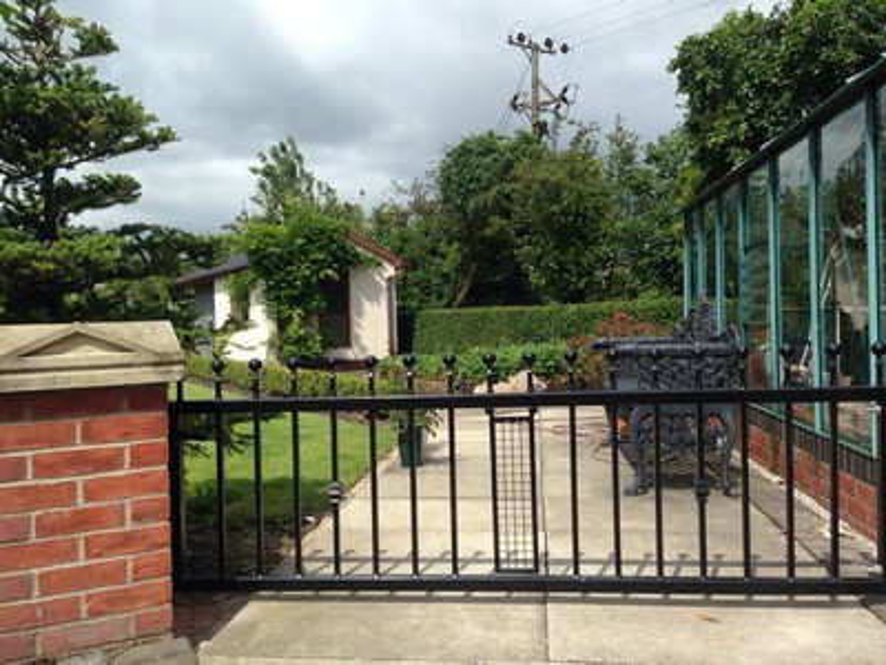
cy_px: 332
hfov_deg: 55.4
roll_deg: +0.6
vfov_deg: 42.9
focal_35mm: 33
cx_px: 443
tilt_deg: -0.9
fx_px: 845
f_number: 2.4
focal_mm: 4.12
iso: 50
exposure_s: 1/1466
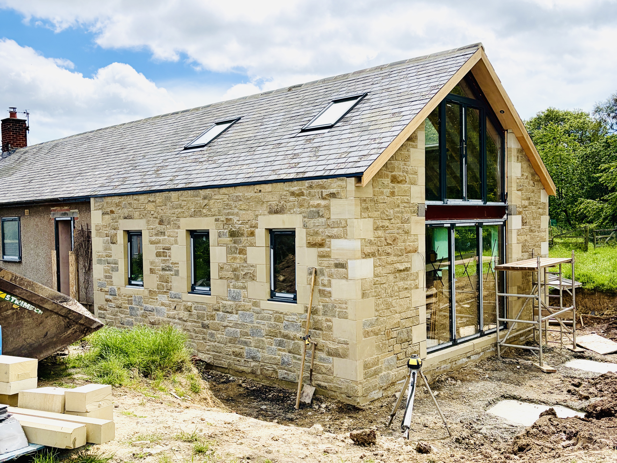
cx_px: 308
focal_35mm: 26
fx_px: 463
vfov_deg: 53.1
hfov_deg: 67.3
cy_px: 232
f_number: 1.6
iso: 50
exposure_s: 1/5814
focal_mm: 5.96
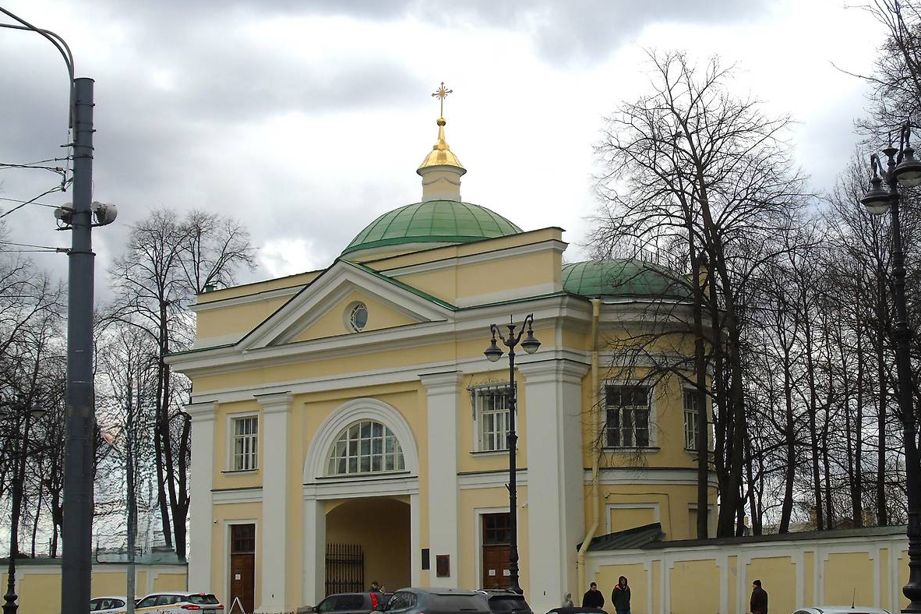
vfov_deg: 23.8
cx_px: 456
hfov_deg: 35.1
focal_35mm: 57
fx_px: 1458
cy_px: 330
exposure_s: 1/320
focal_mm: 9.6
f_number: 4.3
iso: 80
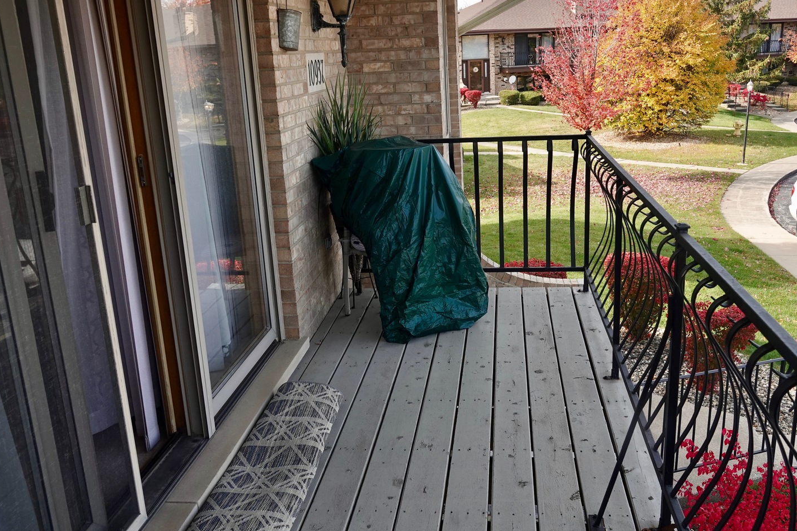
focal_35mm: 33
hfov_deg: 57.2
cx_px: 420
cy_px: 271
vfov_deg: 40.0
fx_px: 730
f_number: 4
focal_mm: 10.8
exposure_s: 1/250
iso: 100
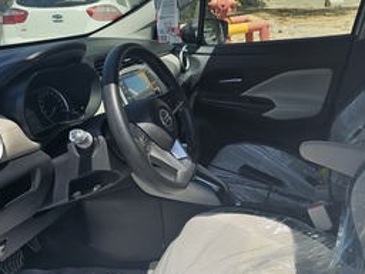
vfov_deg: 35.1
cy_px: 128
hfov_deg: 45.4
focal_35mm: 41
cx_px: 226
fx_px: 432
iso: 10
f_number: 1.7
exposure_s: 1/803
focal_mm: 6.3
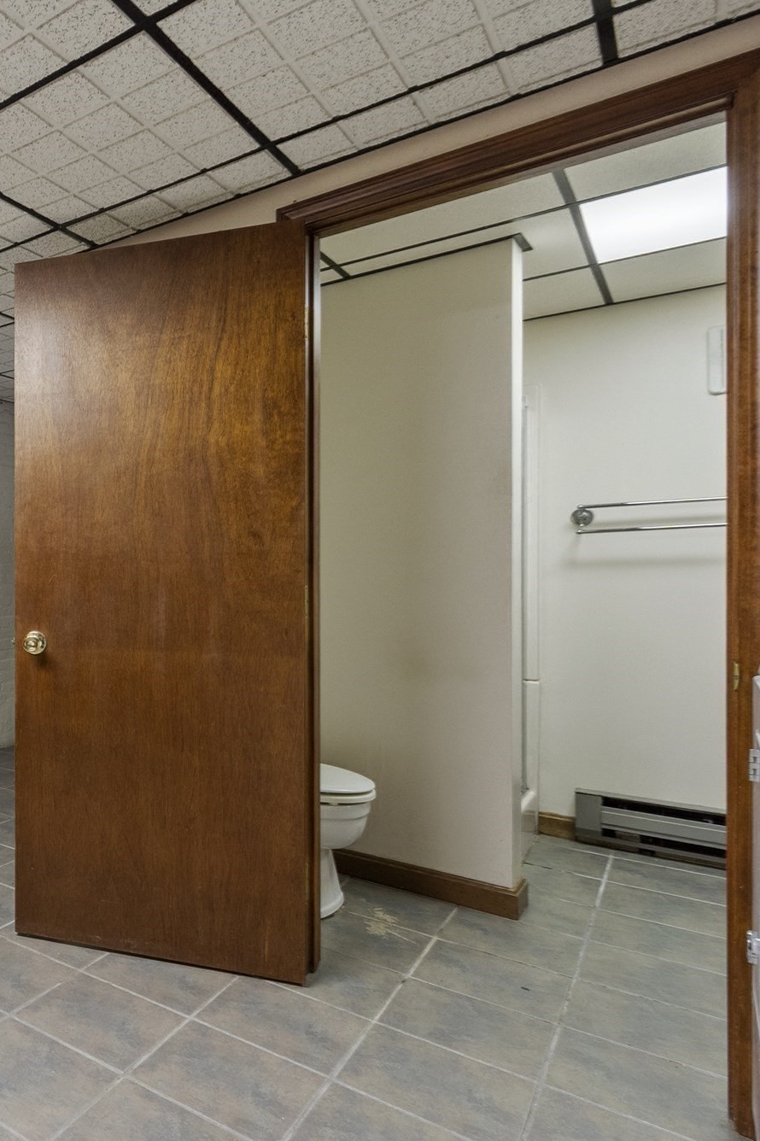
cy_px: 580
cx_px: -102
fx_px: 729
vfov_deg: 76.1
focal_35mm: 23
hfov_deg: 41.8
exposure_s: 1.6
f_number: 6.3
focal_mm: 10
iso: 800
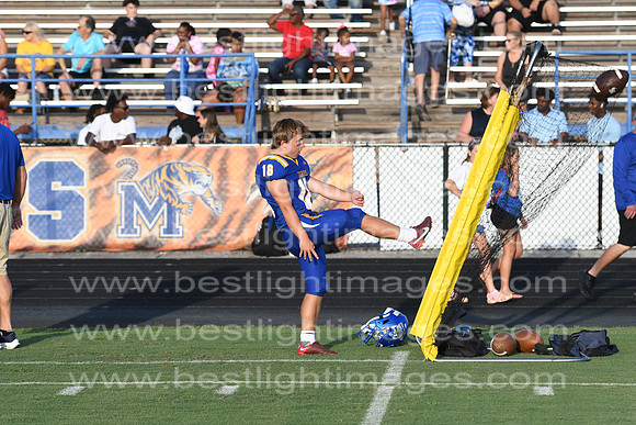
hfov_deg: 11.4
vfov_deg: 7.6
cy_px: 212
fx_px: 3181
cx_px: 318
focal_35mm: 180
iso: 100
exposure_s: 1/500
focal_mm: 120
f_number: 5.6
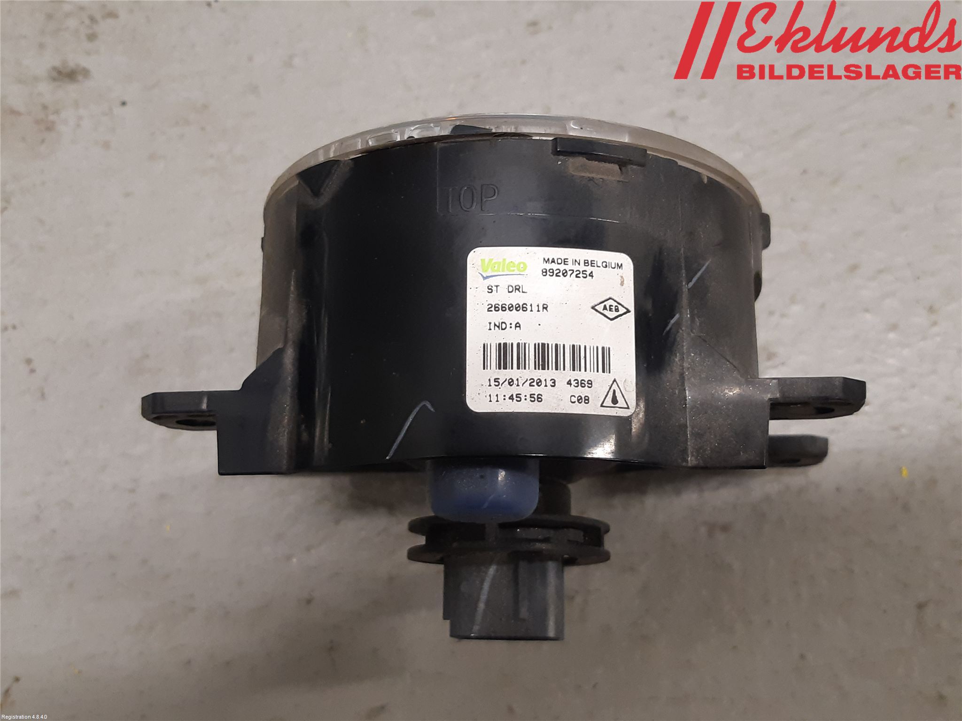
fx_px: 723
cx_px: 481
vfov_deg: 53.1
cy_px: 360
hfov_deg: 67.3
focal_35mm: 26
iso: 160
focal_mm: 3.93
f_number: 1.7
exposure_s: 1/50
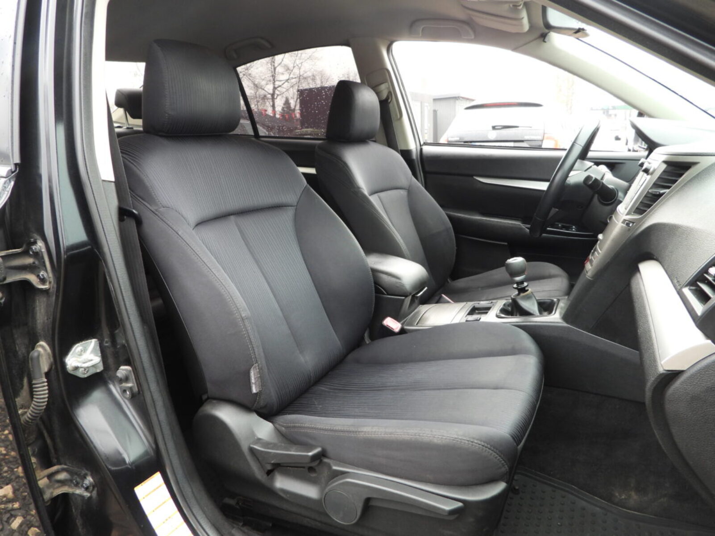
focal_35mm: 24
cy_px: 268
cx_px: 358
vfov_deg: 56.8
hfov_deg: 71.6
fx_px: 496
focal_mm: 4.3
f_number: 2.8
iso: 125
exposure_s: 1/30
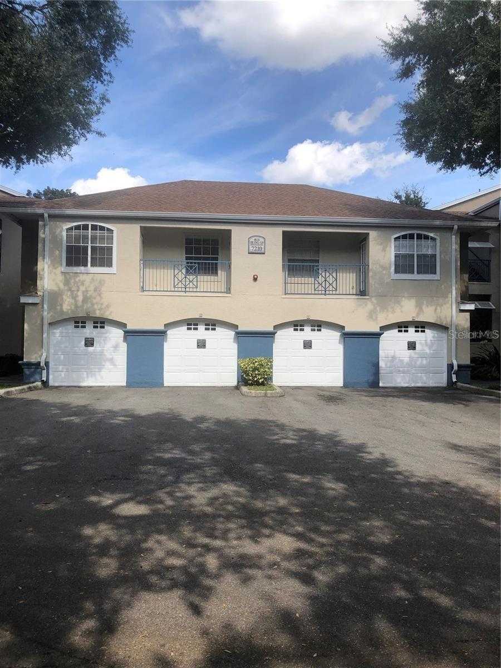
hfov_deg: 49.7
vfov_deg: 63.4
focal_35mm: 28
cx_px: 250
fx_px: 540
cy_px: 334
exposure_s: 1/1429
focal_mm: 3.99
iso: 20
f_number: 1.8
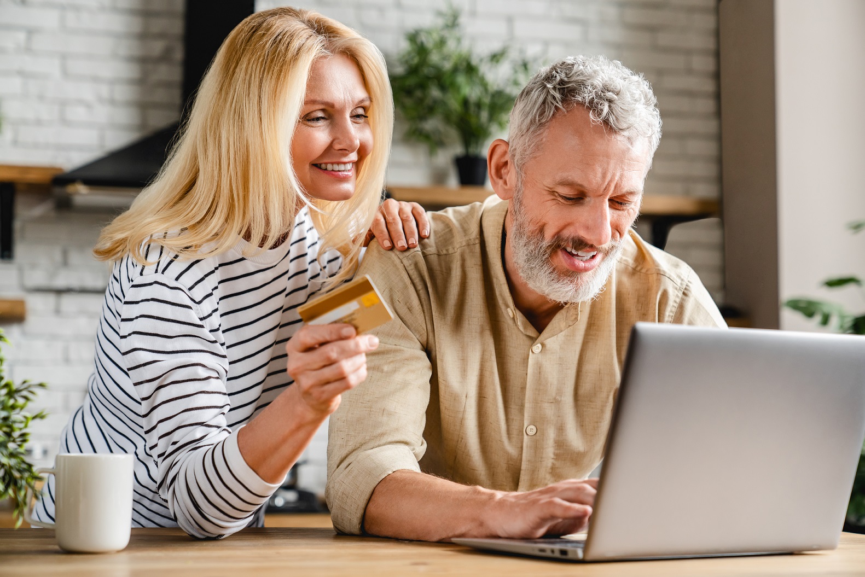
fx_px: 1490
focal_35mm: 62
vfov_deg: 21.9
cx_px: 432
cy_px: 288
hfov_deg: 32.4
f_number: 3.2
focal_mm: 62
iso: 800
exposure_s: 1/250
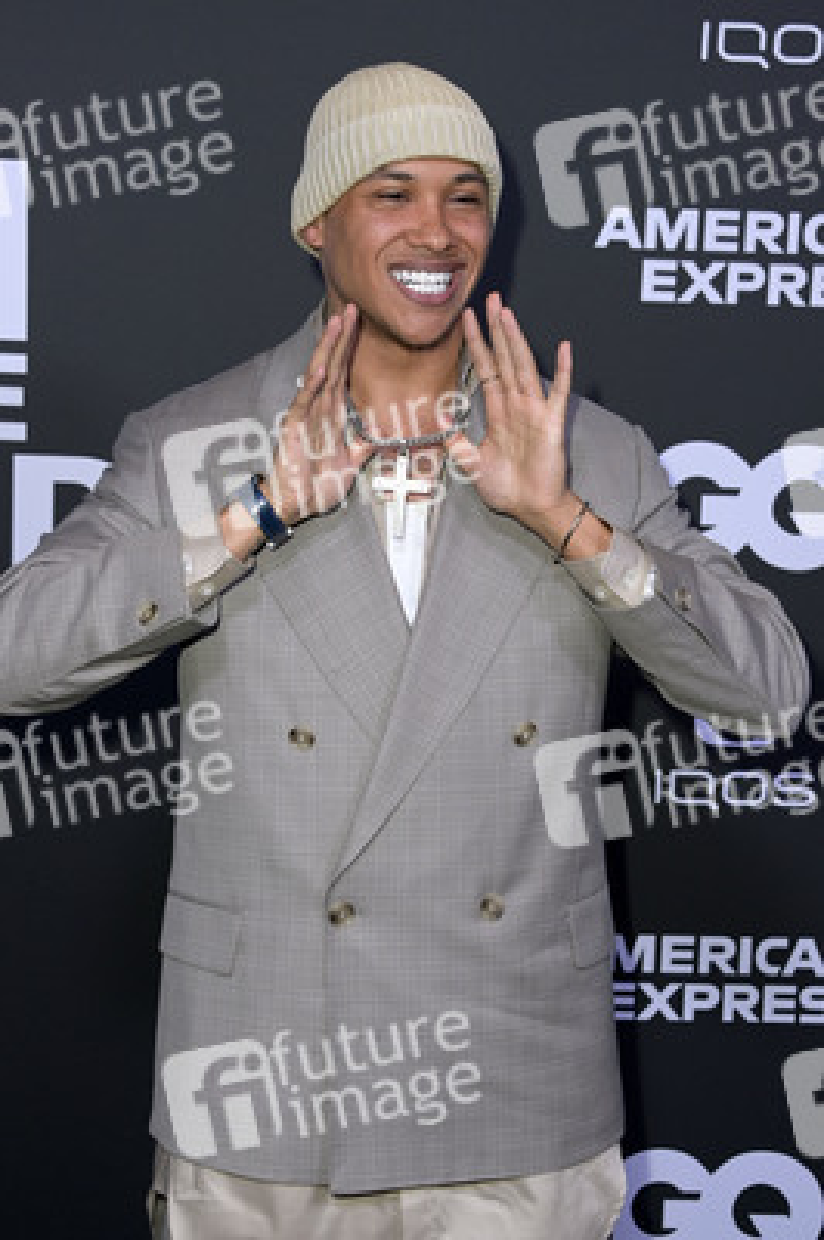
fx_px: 1651
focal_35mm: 48
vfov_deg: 41.1
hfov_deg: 28.0
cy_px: 620
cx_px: 412
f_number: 5.6
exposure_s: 1/250
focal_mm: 48
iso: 1000
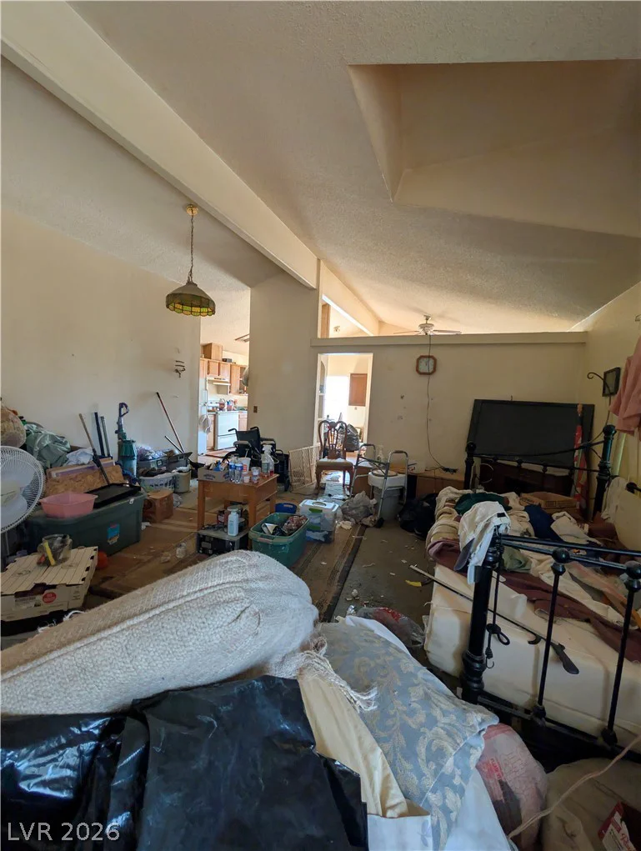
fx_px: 295
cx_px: 320
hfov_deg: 94.7
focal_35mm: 12
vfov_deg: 110.4
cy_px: 426
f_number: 1.7
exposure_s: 1/164
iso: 324
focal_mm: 2.02
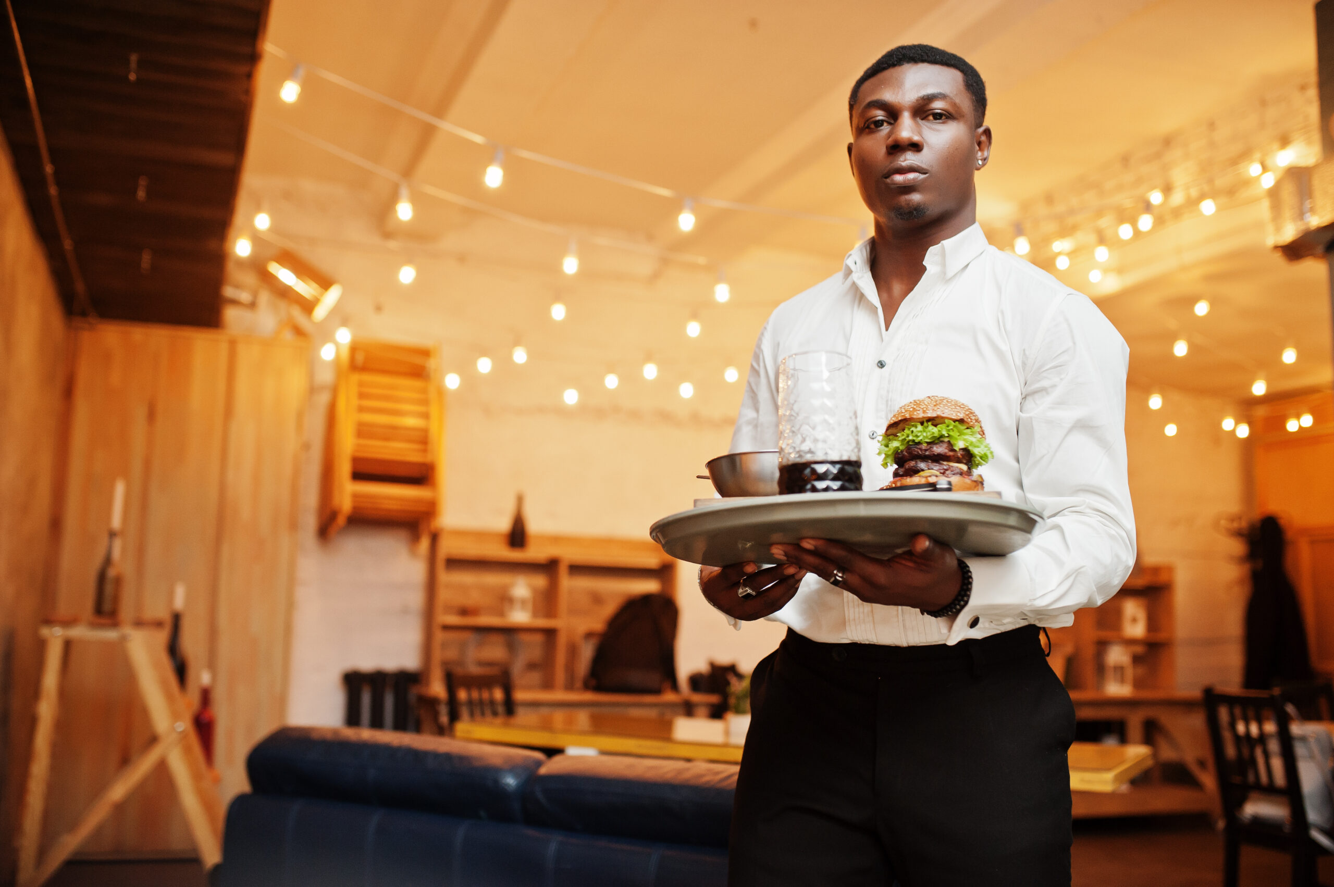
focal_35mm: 35
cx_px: 667
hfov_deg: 54.5
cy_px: 444
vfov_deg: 37.8
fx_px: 1296
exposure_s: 1/250
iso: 1000
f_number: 2.2
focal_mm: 35
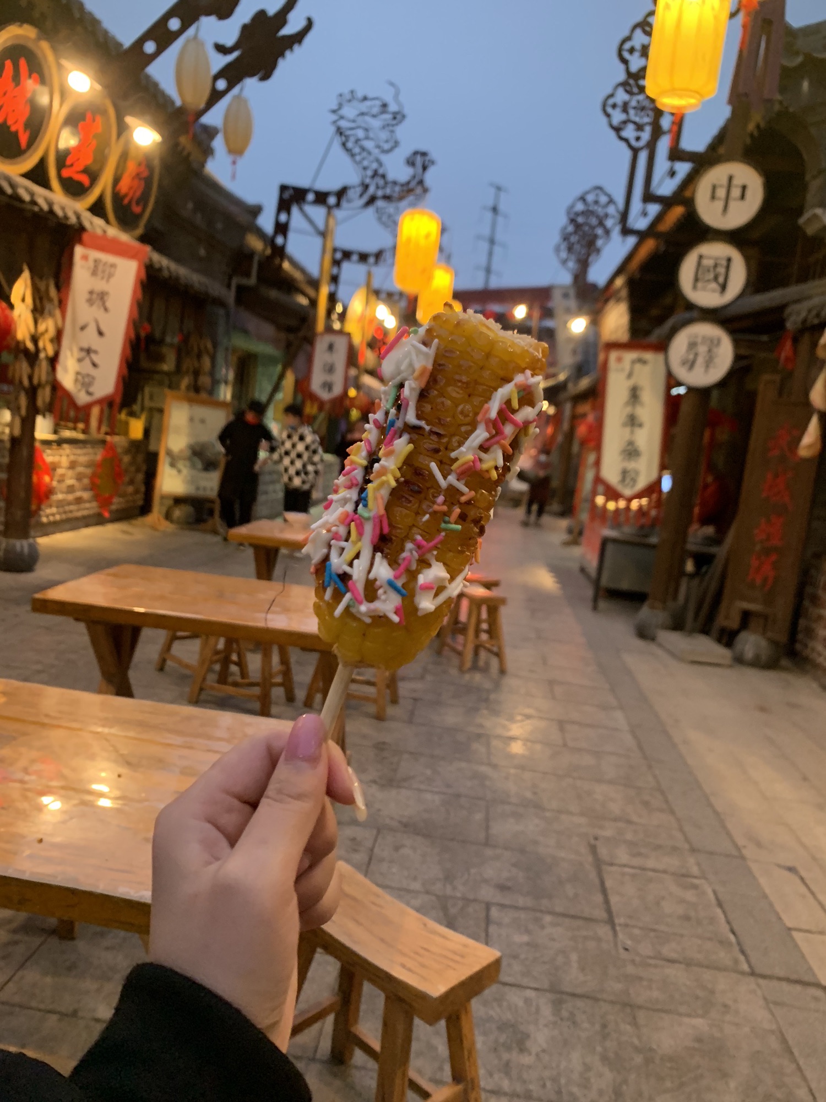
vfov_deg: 67.3
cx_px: 413
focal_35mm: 26
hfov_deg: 53.1
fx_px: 827
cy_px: 551
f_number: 1.8
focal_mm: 4.25
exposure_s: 1/50
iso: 400
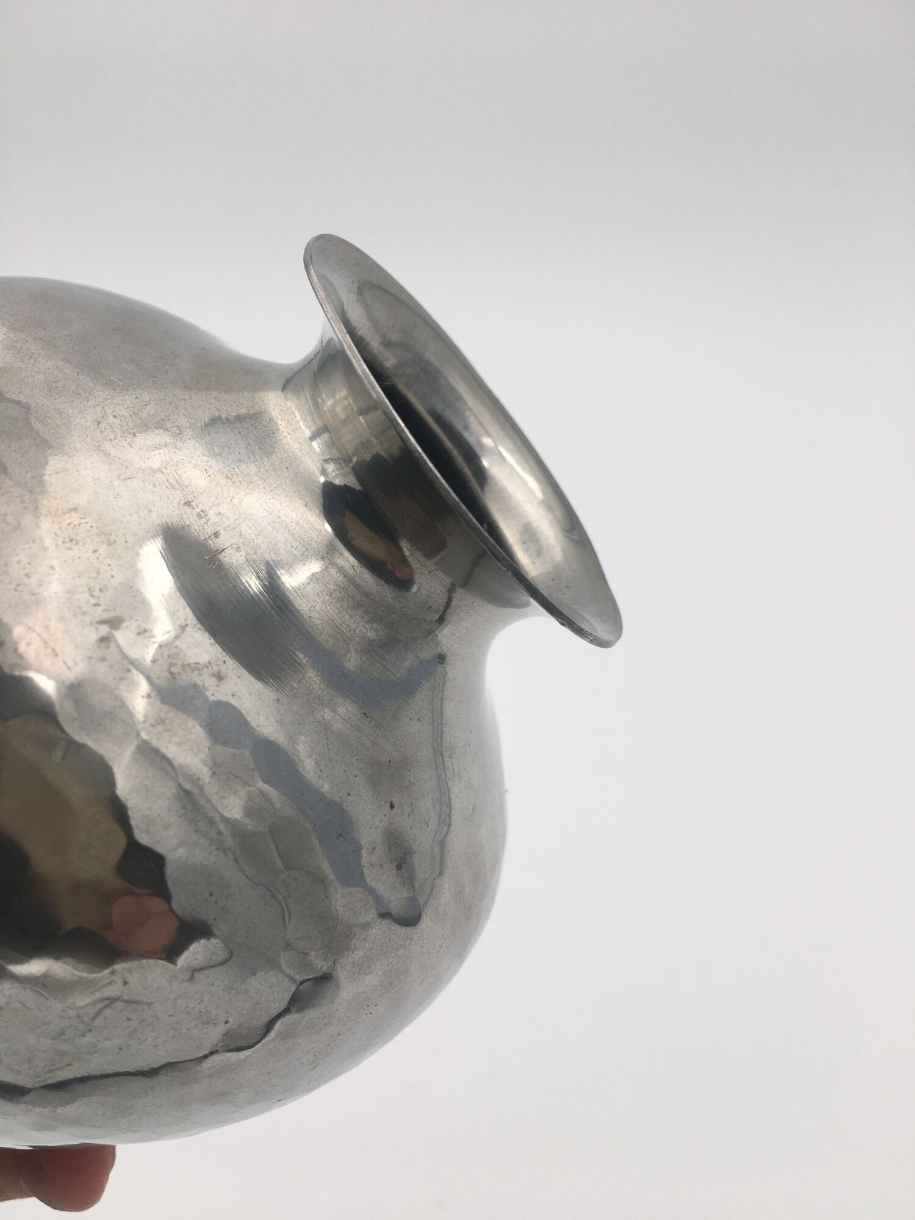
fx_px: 1022
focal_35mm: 29
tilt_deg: -38.5
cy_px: 610
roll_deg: +2.3
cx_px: 458
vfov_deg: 61.7
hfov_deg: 48.2
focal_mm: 4.15
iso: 25
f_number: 2.2
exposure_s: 1/373
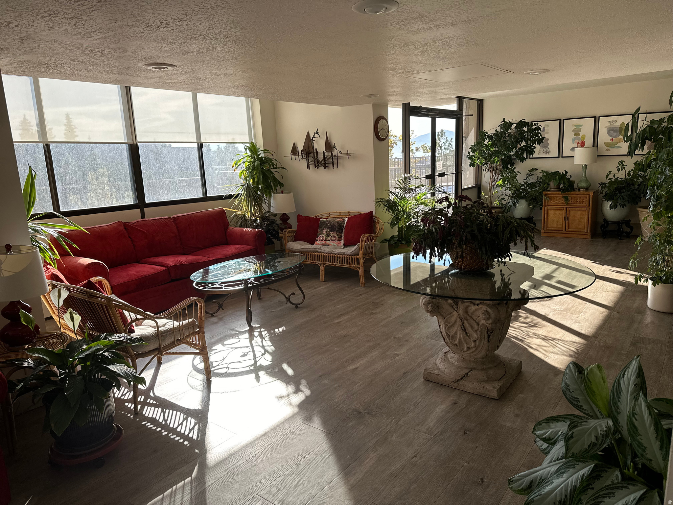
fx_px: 467
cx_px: 336
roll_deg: +2.4
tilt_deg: -11.2
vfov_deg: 56.8
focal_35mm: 24
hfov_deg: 71.6
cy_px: 252
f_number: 1.78
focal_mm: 6.86
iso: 80
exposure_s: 1/654
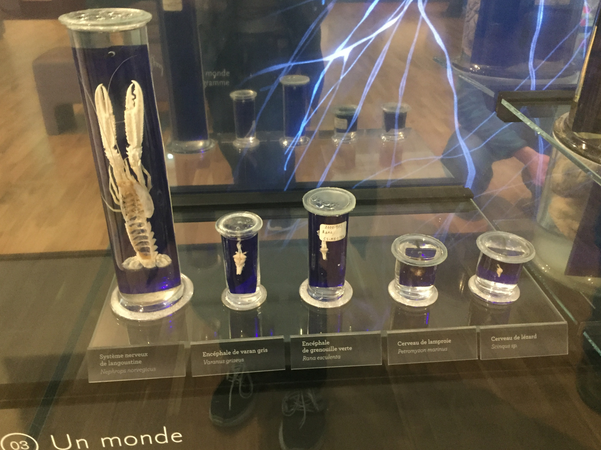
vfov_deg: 46.8
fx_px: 521
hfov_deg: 60.0
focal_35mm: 30
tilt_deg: -27.9
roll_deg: -0.7
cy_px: 220
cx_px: 298
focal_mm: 4.15
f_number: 2.2
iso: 500
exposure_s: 1/17
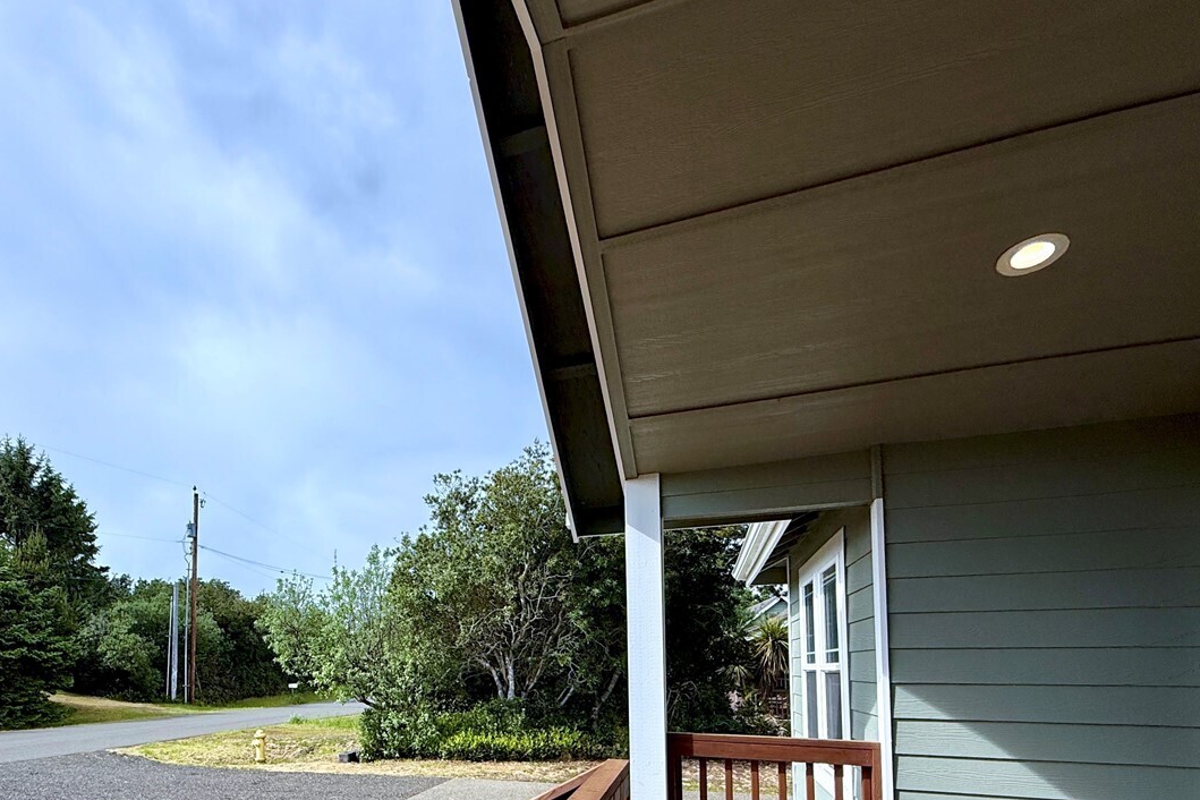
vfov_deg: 53.9
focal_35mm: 22
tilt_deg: +3.9
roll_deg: -0.3
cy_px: 624
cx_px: 347
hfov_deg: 74.6
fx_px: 733
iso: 50
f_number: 2.2
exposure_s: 1/2410
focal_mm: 2.22
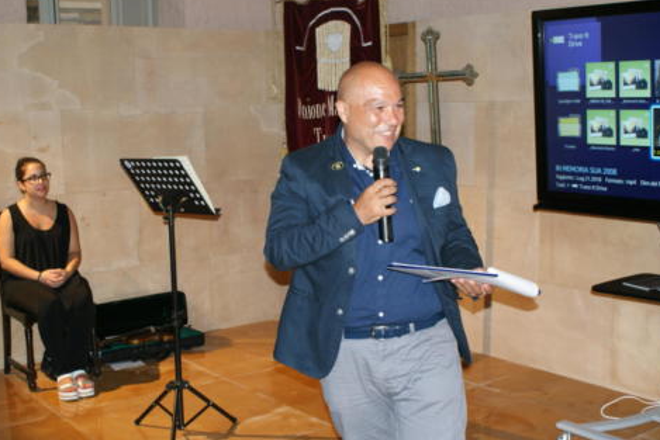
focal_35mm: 48
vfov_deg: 28.1
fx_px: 880
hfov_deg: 41.1
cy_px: 225
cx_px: 334
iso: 400
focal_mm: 30
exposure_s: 1/60
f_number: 5
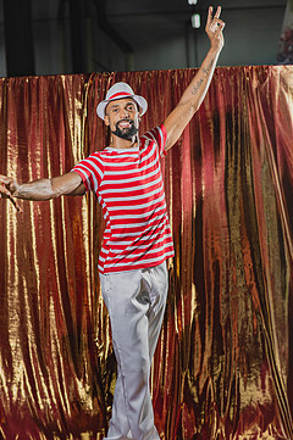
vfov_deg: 19.3
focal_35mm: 106
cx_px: 134
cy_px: 236
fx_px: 1296
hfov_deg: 12.9
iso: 200
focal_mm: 85
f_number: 2.8
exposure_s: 1/200
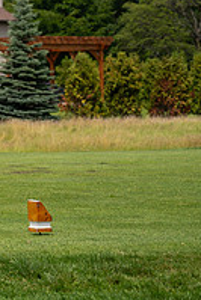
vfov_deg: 10.0
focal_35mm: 204
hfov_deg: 6.6
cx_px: -181
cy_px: 42
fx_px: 1705
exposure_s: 1/640
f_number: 5
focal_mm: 70
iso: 250
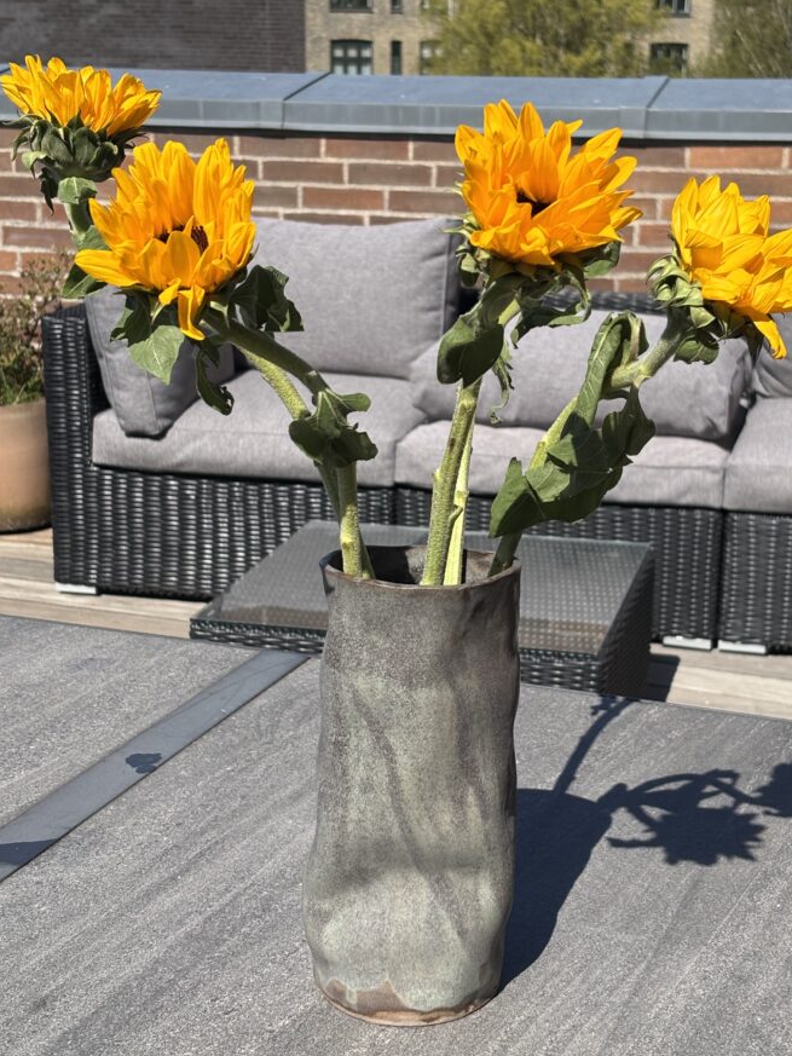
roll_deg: -1.1
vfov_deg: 31.7
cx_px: 434
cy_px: 514
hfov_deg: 24.0
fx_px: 1860
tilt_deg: -15.1
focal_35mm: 61
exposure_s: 1/3021
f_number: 1.6
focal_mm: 5.96
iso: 32
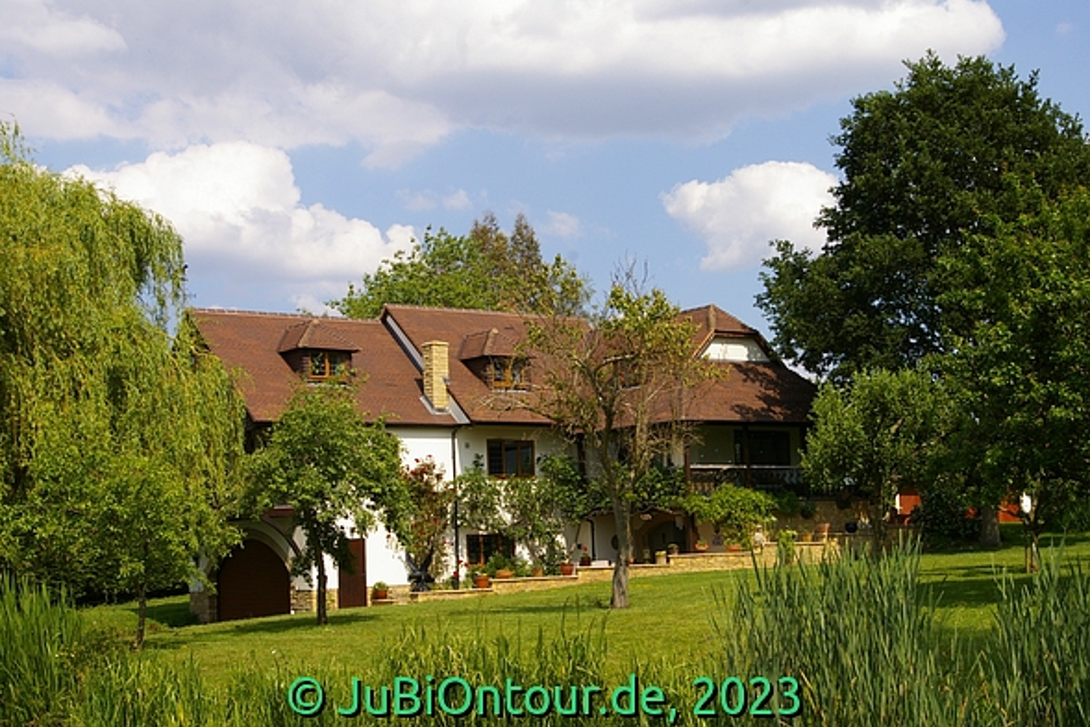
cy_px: 365
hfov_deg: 34.5
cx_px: 550
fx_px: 1756
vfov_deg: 23.4
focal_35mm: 58
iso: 200
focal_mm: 38
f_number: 11
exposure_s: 1/250
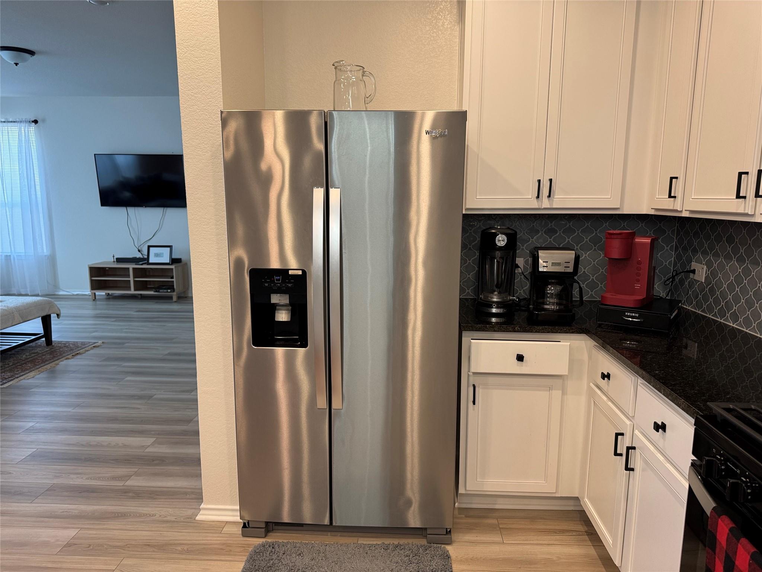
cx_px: 381
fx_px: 528
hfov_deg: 71.6
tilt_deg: -10.7
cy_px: 286
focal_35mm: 24
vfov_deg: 56.8
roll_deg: +0.1
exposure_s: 1/120
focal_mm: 6.76
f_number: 1.78
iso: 160
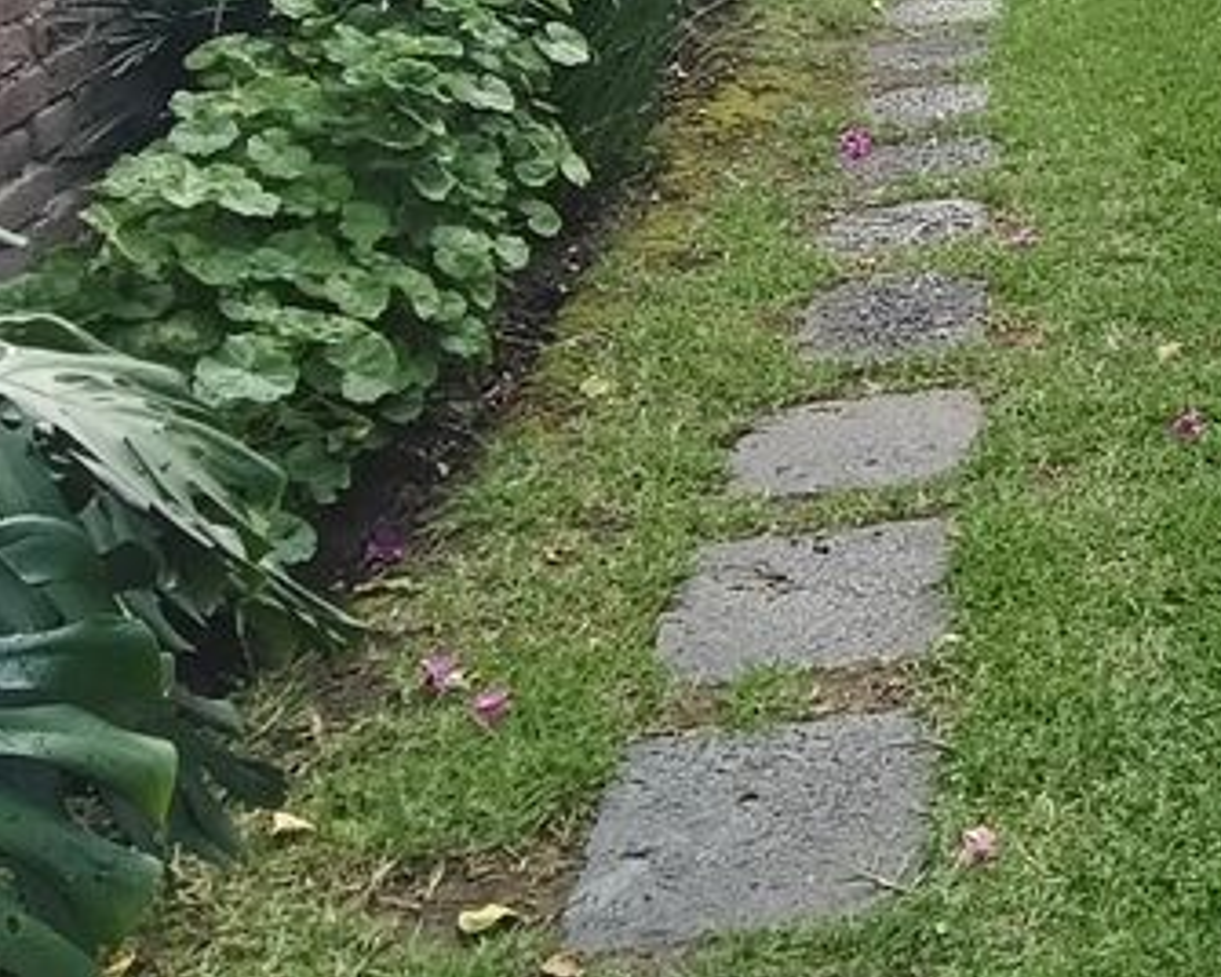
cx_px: 1658
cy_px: -288
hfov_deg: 27.1
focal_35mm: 56
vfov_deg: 23.9
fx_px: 2024
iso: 64
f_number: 2.2
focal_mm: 1.68
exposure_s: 1/105
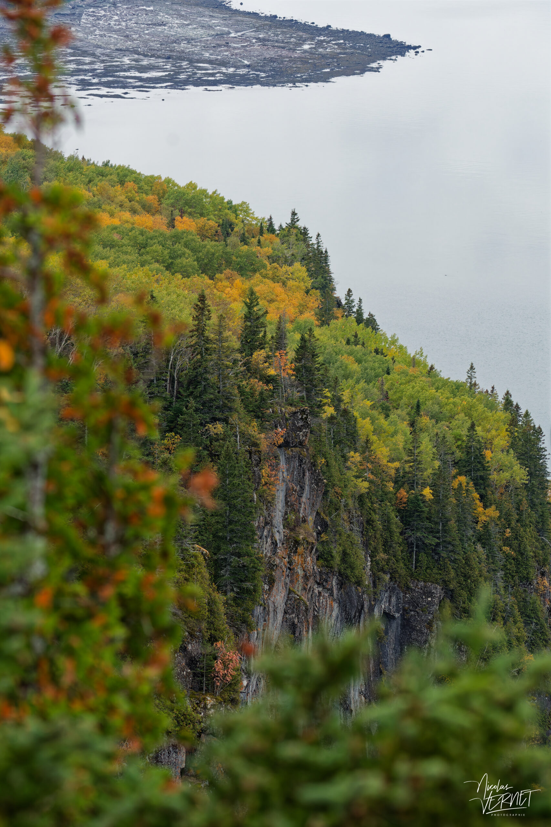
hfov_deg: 6.1
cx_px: 276
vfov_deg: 9.1
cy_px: 414
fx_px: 5167
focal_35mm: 225
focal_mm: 150
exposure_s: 1/1000
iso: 800
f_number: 8
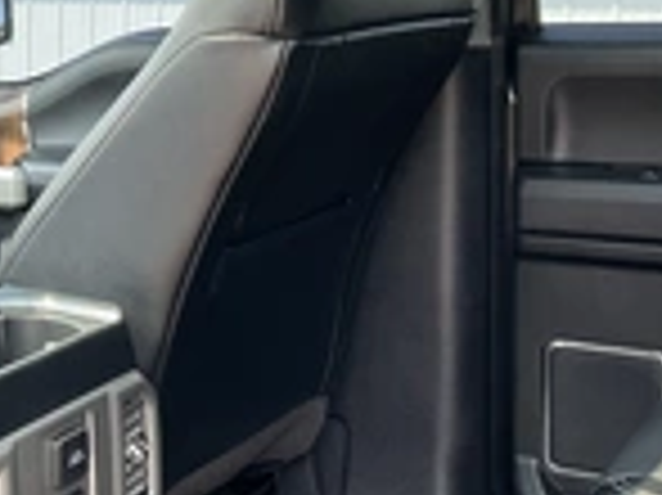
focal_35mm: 79
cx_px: 27
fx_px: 1510
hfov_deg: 23.8
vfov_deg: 18.5
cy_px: 104
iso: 64
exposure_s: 1/122
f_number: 1.8
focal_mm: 3
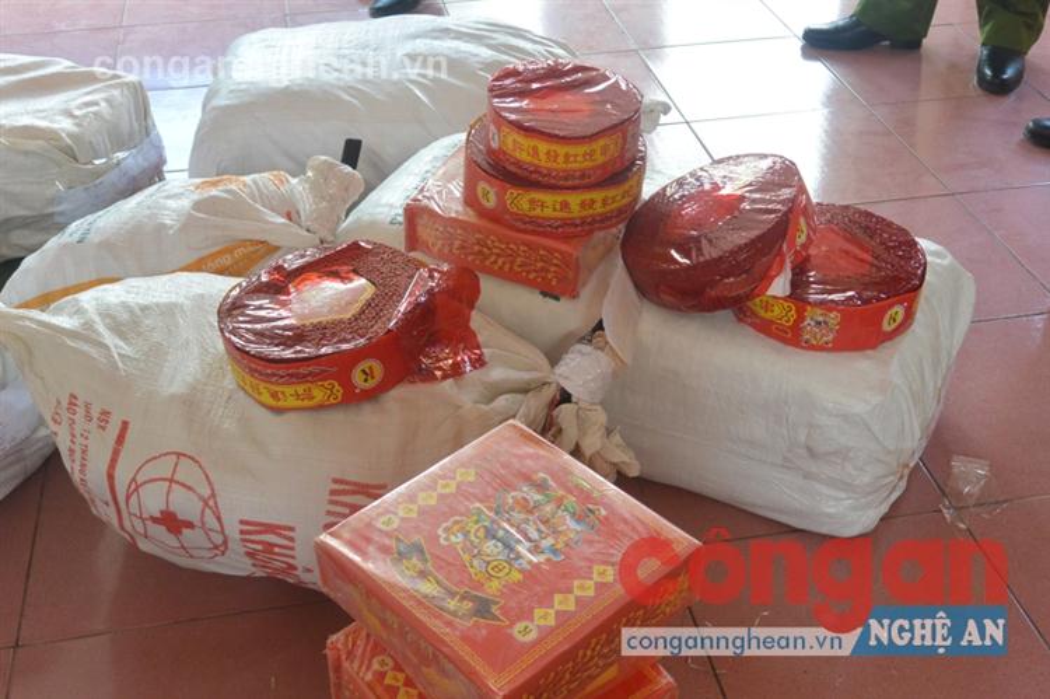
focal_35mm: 40
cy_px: 350
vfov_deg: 33.4
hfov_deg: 48.5
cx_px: 525
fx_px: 1166
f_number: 4.2
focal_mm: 15.1
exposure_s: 1/100
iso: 400
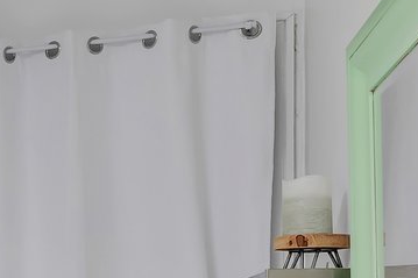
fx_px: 1185
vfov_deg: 13.0
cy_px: 347
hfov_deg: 12.9
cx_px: -683
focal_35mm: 102
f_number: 8
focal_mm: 17.9
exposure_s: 1/4
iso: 400
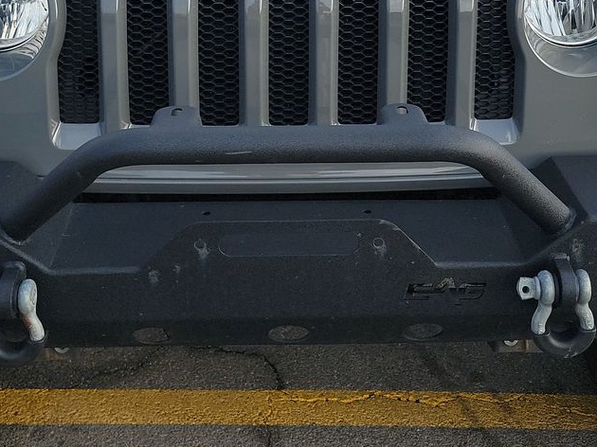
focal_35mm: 61
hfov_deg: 31.7
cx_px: 307
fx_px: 1052
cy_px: -41
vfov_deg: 22.7
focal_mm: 6.7
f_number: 1.8
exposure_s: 1/384
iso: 50
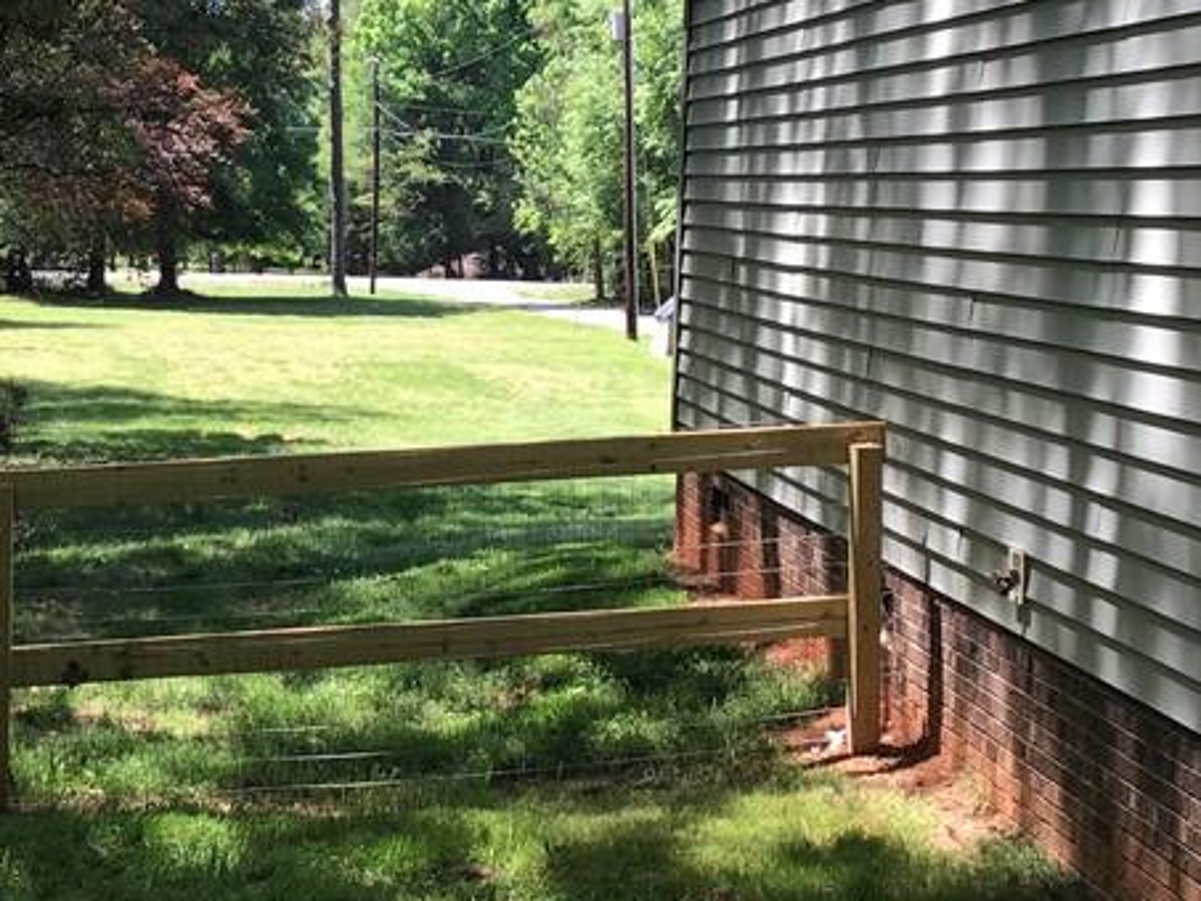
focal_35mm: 70
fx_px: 2429
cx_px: 464
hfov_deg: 27.7
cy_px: 379
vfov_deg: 21.0
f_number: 2.4
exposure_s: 1/208
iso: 25
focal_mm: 3.3
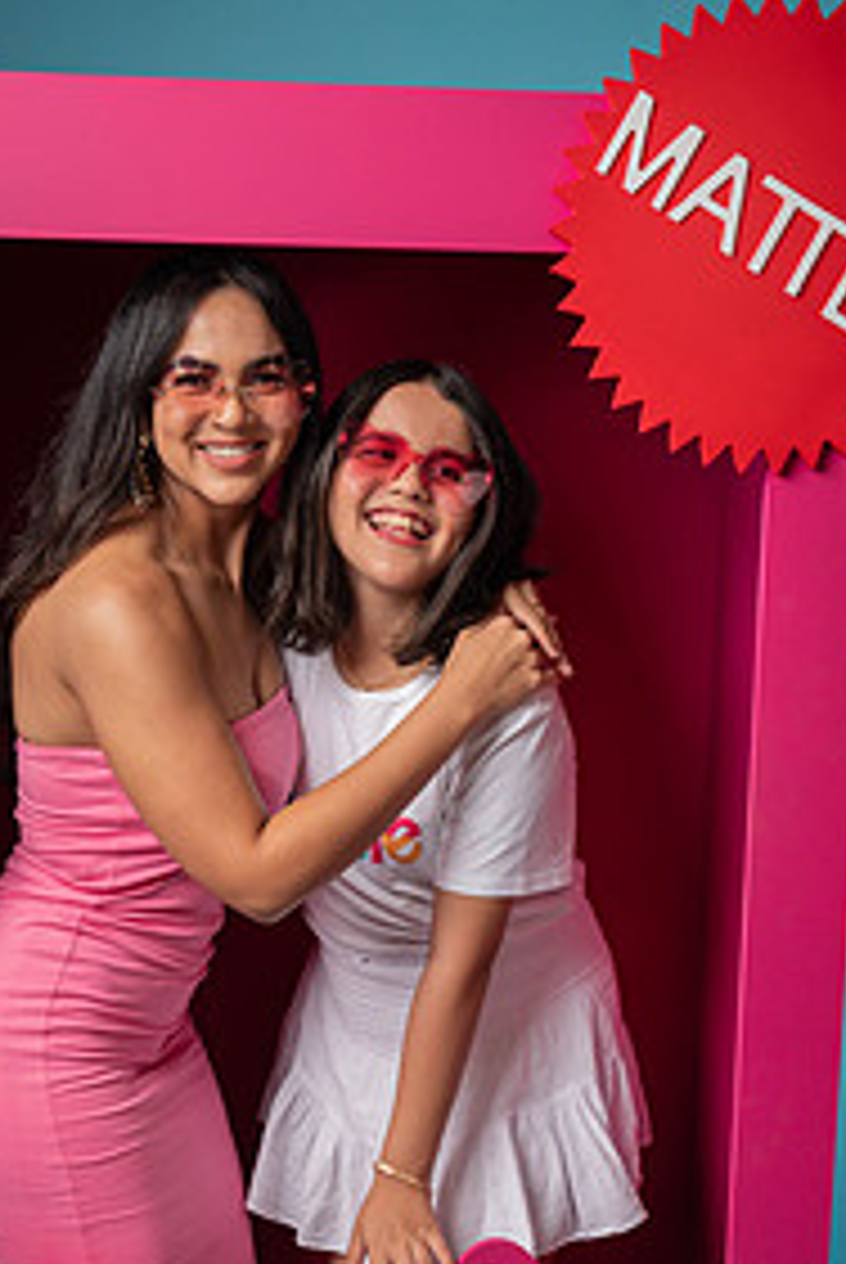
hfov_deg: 24.2
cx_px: 396
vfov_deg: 34.9
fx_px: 1969
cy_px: 940
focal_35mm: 56
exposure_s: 1/200
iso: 250
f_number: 6.3
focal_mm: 35
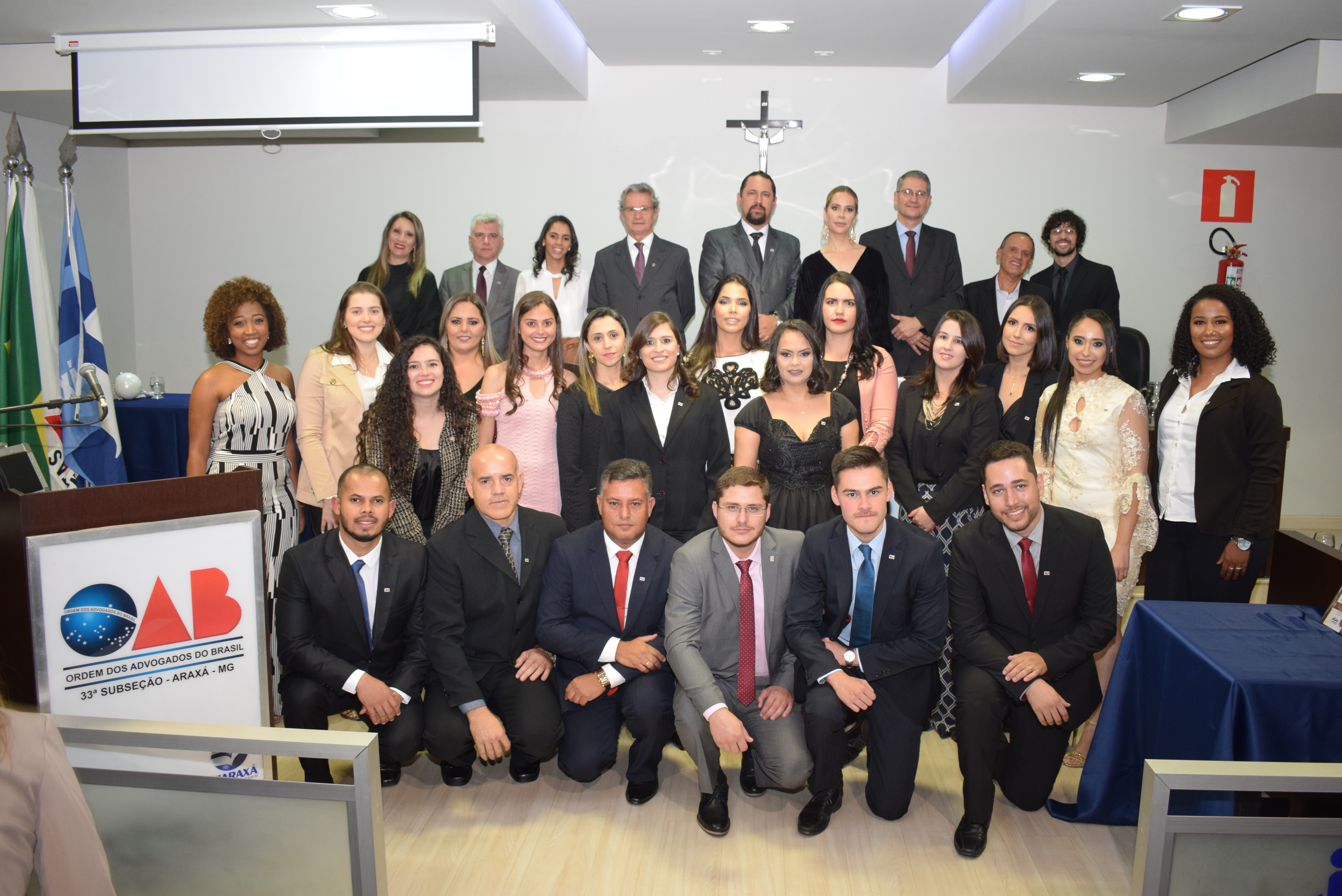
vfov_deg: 41.7
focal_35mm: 32
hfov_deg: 59.5
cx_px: 671
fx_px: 1174
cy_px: 448
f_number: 3.8
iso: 1000
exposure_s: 1/60
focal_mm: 21
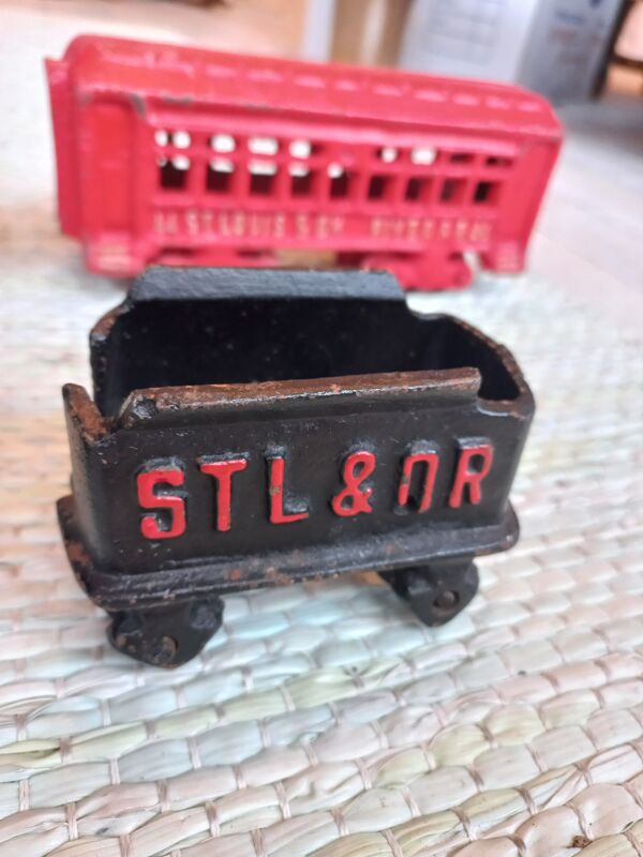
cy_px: 428
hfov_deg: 54.9
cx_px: 322
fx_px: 619
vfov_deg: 69.4
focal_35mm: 25
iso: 320
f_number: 1.8
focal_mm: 4.6
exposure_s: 1/33
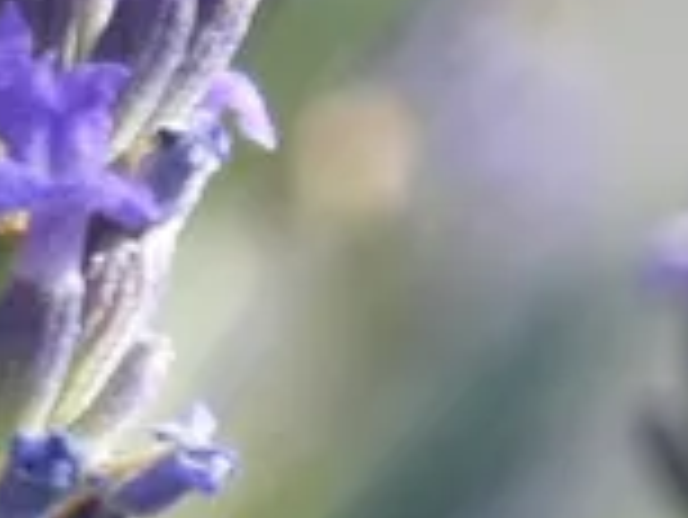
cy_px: -450
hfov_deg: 1.5
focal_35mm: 1335
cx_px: 139
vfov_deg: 1.1
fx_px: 26554
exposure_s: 1/80
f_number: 5.6
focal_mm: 57.2
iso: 80
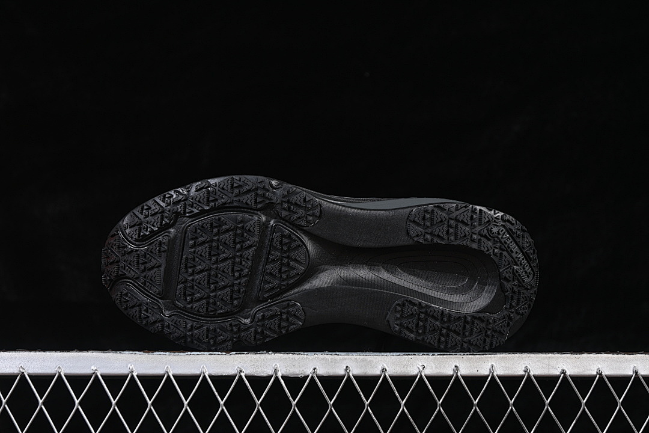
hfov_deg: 27.0
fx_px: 1352
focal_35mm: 75
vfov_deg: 18.2
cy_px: 216
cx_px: 324
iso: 160
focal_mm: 50
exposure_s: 1/60
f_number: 6.3
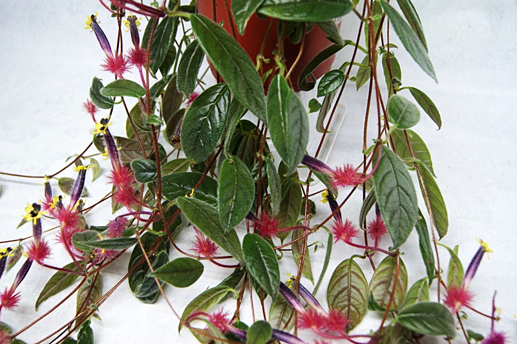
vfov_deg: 34.2
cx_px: 258
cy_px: 172
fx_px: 560
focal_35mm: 39
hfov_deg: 49.6
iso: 400
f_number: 4
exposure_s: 1/25
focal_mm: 26
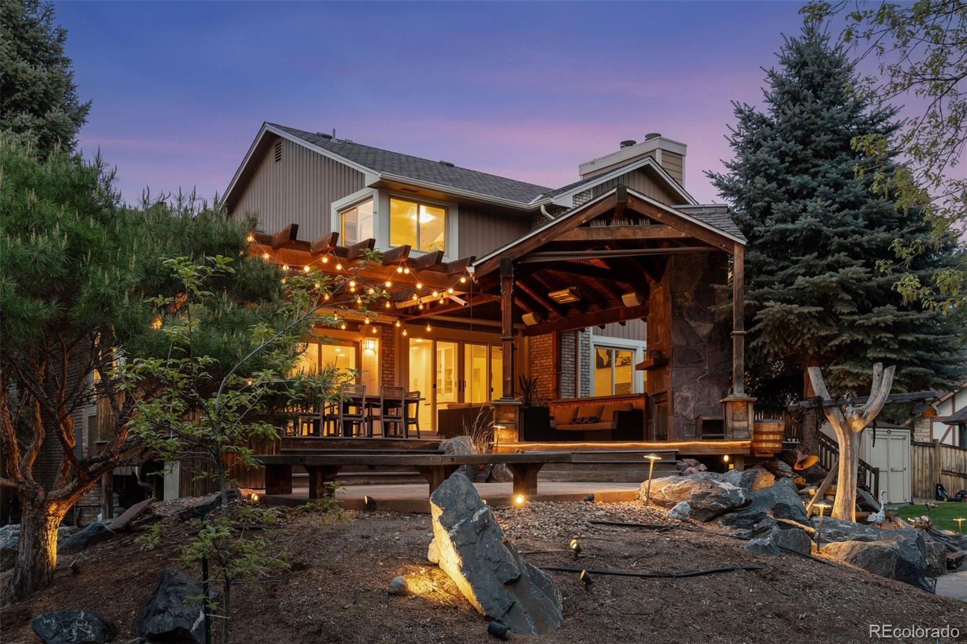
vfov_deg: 38.9
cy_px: 322
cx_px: 484
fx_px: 913
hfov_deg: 55.8
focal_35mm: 34
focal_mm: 34
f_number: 8
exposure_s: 1/2.5
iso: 400
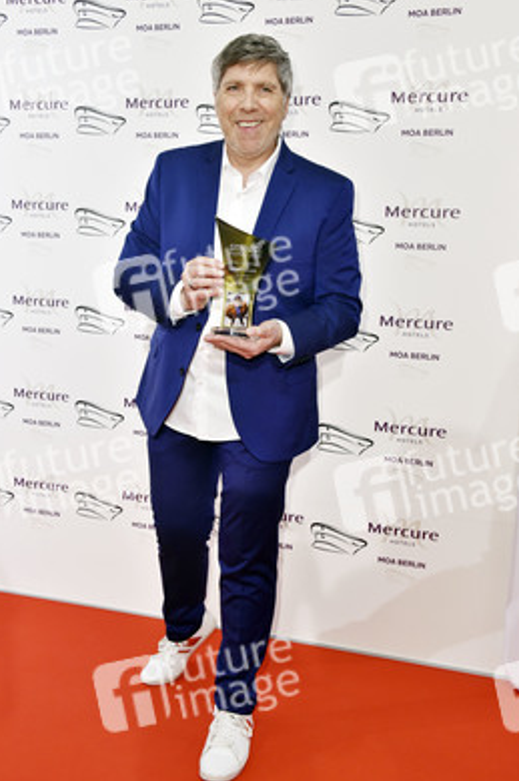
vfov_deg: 49.6
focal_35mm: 39
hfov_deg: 34.1
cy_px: 384
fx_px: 846
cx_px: 254
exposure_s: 1/125
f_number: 5.6
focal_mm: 38
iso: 1000
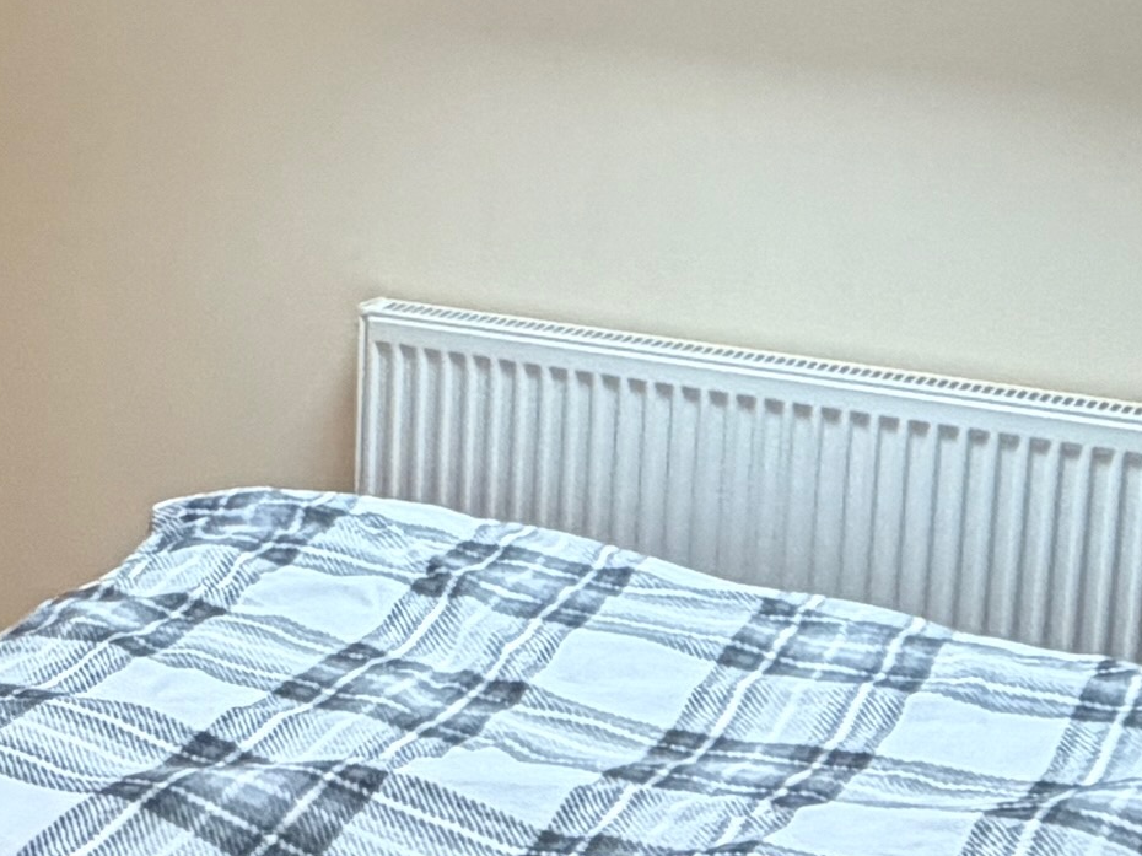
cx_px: 18
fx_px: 2836
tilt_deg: -10.4
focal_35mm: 86
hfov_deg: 22.0
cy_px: 219
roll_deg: -0.7
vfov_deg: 17.1
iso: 250
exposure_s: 1/50
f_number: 2.2
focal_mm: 2.22
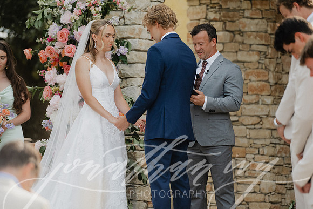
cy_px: 104
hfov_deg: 10.3
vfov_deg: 6.9
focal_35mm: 200
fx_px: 1739
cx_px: 156
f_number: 2.8
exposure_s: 1/2000
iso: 500
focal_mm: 200
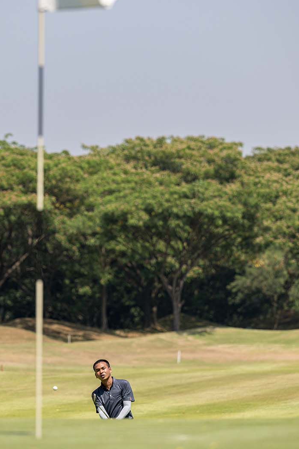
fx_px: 2839
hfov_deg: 6.0
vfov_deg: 9.0
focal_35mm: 228
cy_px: 196
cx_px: 109
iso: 280
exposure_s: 1/3200
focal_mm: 165
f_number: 3.5
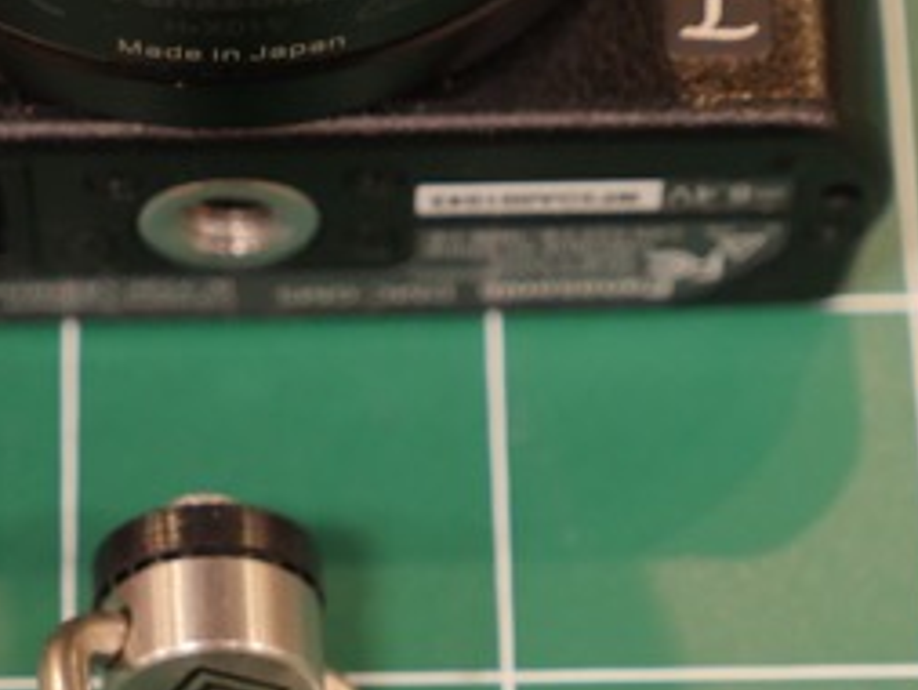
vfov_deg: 7.5
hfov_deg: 10.1
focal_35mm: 196
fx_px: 5200
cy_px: 897
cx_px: 210
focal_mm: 31
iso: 800
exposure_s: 1/80
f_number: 2.8
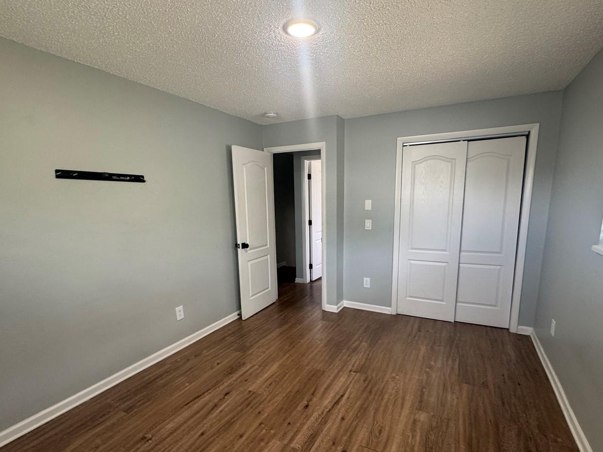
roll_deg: -0.2
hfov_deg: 87.8
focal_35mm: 18
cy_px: 255
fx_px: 314
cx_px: 302
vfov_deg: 71.3
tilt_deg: -10.8
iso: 200
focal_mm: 2.22
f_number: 2.2
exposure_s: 1/60
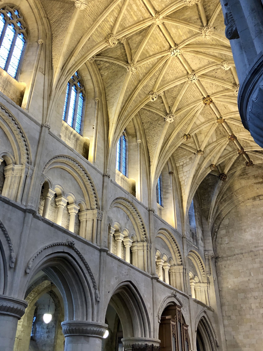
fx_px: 344
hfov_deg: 41.6
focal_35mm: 34
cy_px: 167
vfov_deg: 53.9
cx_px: 105
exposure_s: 1/33
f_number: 1.8
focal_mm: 3.99
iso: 32
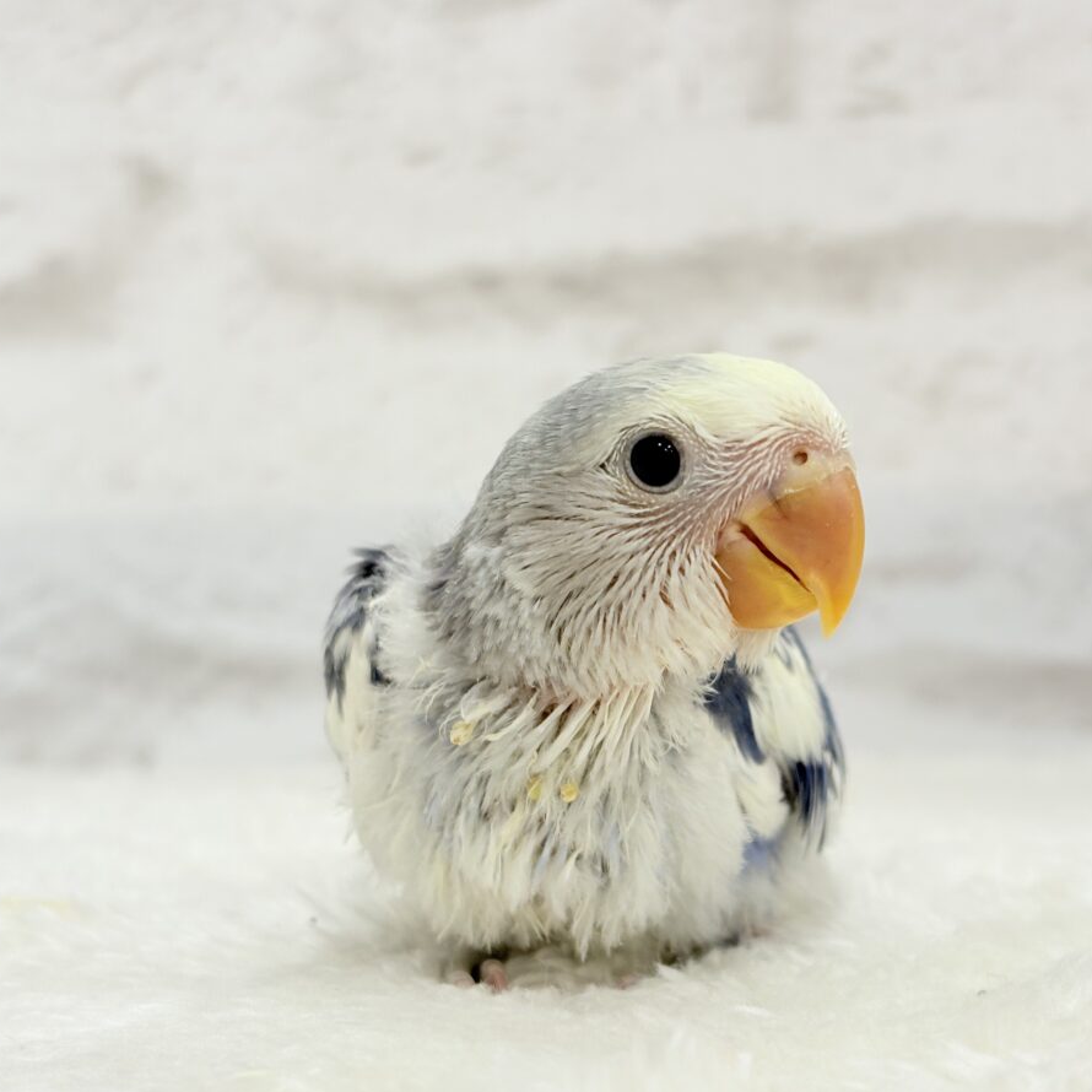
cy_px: 551
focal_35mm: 62
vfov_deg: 27.7
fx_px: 2213
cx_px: 600
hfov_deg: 27.7
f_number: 1.6
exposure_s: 1/50
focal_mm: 5.96
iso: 32
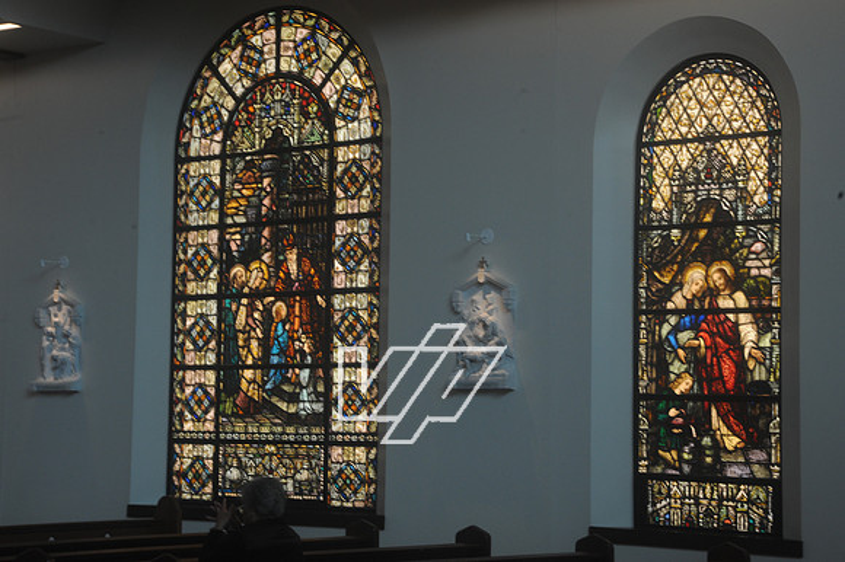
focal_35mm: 85
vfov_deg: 16.1
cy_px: 281
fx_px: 1994
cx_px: 422
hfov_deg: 23.9
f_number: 13
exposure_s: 1/30
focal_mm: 85
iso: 1000
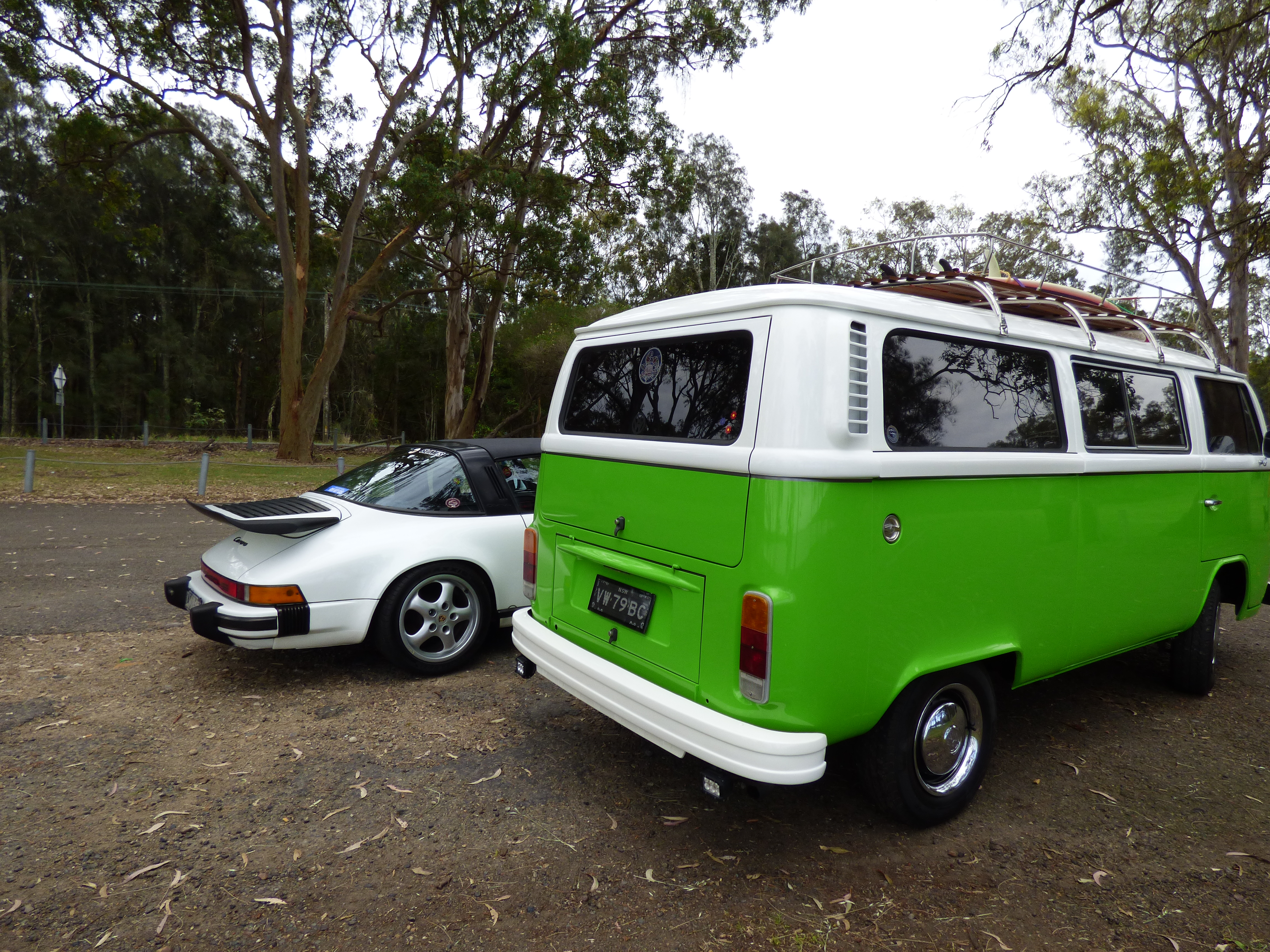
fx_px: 734
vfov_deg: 66.0
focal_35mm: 20
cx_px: 635
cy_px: 476
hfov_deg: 81.7
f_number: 2.8
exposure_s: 1/640
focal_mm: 3.58
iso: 100
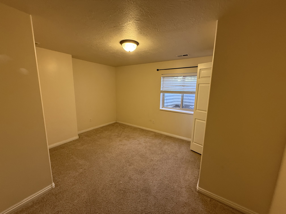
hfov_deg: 102.1
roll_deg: -0.7
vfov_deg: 85.7
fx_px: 116
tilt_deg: -8.6
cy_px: 107
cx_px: 143
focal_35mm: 14
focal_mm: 2.22
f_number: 2.2
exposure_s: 1/60
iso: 320
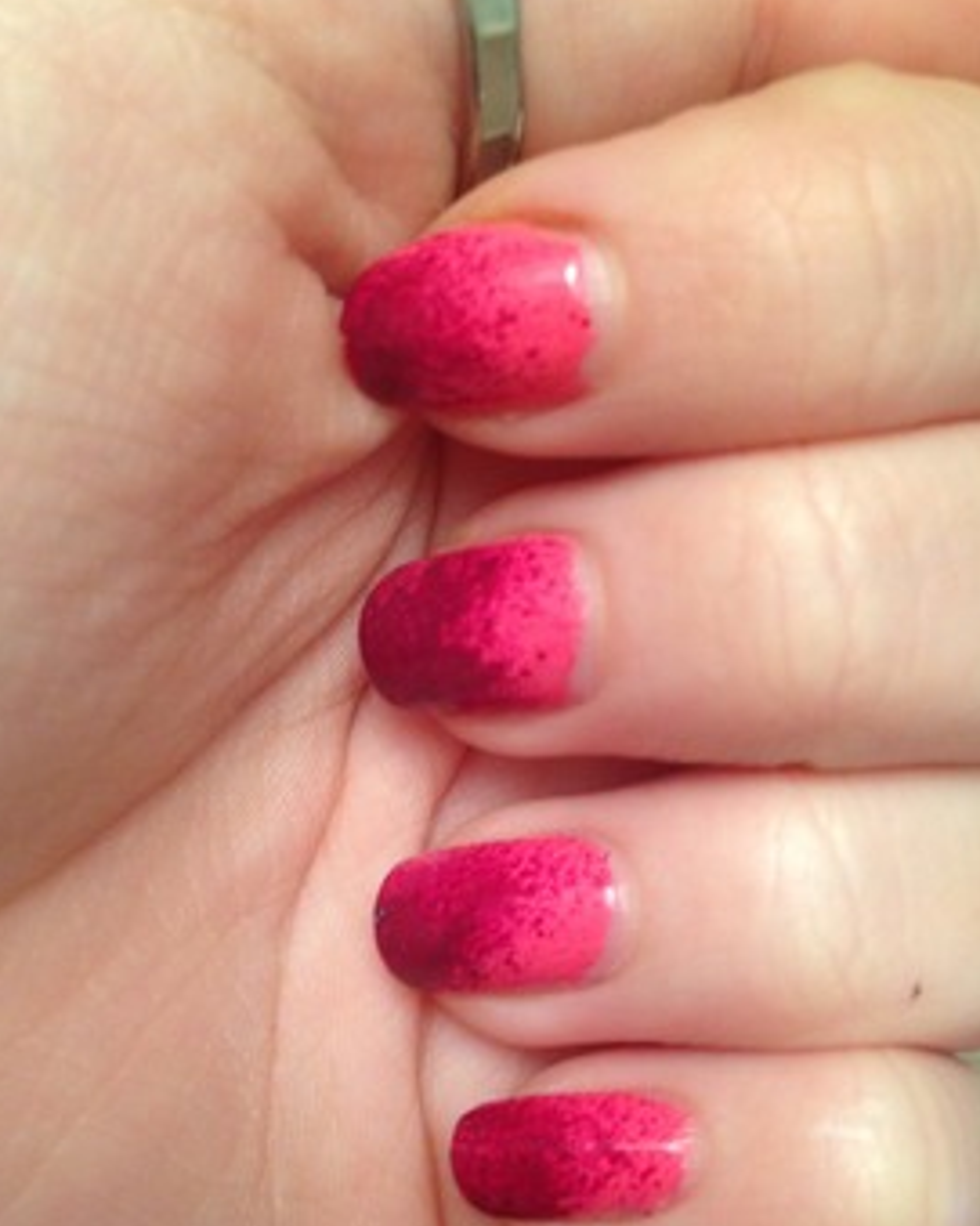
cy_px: 705
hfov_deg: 39.1
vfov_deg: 47.8
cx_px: 517
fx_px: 1378
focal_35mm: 38
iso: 160
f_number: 2.4
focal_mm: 4.13
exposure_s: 1/20
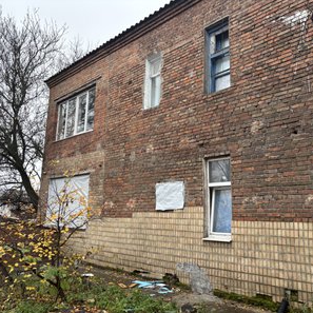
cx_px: 168
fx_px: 317
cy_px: 157
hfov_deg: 52.5
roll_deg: -1.0
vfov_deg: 52.5
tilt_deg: +11.3
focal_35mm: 31
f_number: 1.6
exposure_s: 1/210
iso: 50
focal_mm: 5.96
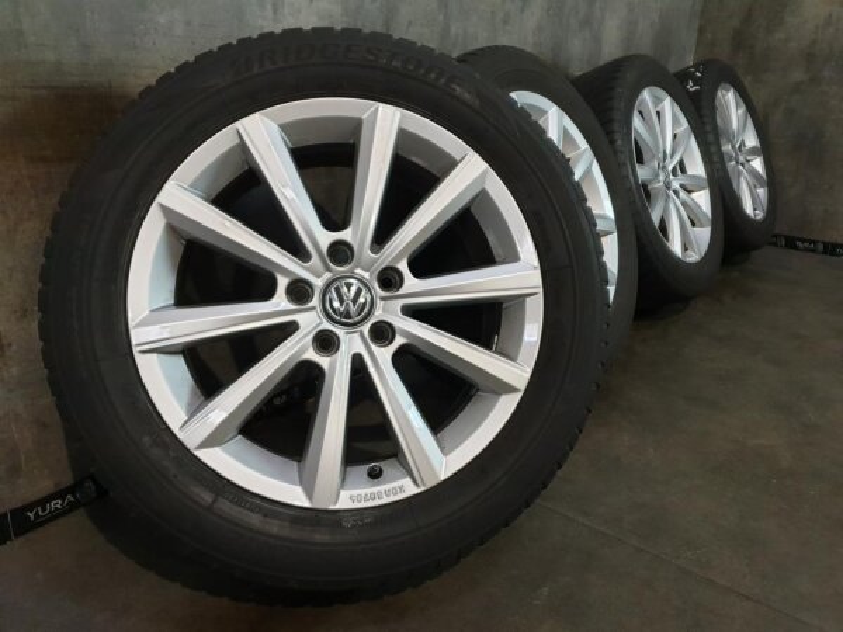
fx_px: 633
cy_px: 316
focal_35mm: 26
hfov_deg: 67.3
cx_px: 422
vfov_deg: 53.1
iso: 200
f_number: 1.5
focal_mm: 4.3
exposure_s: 1/50
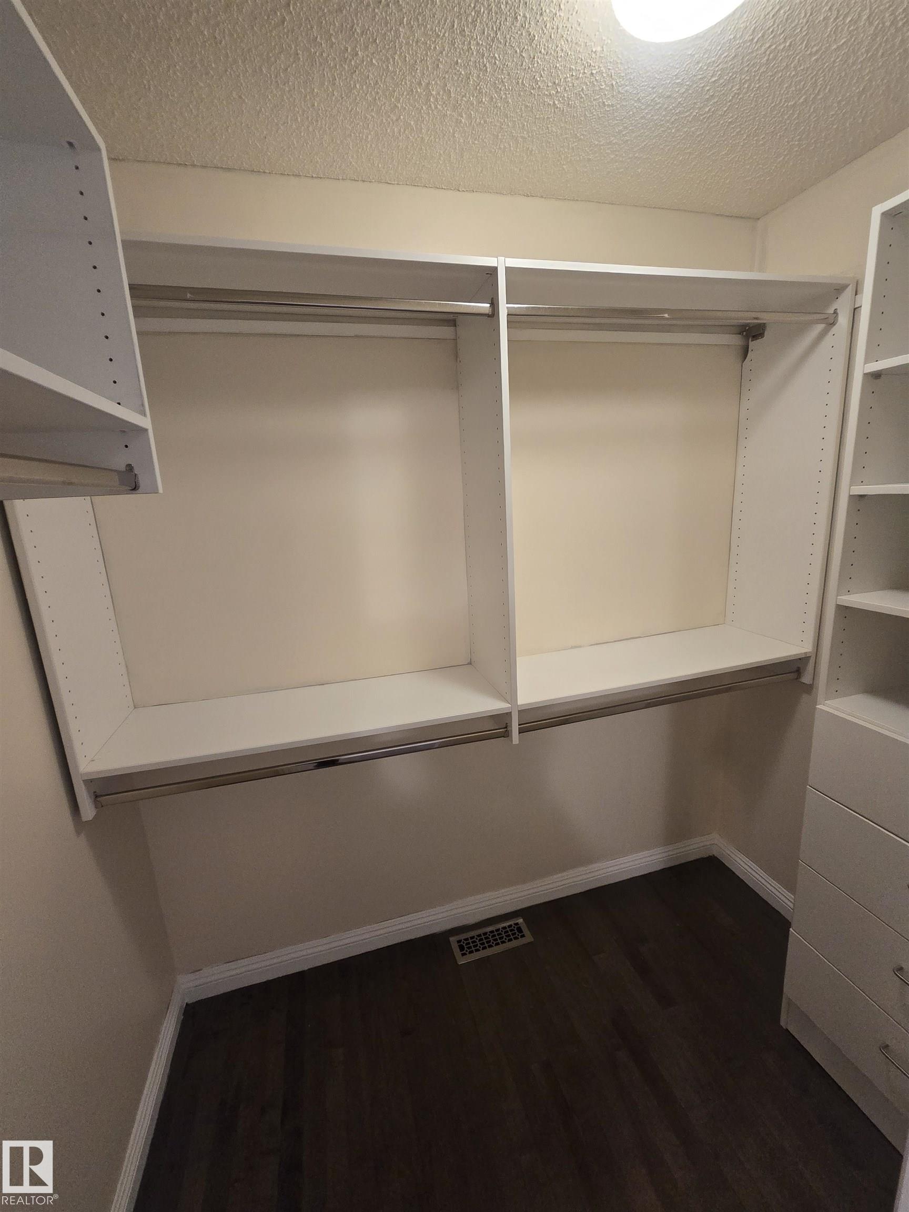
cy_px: 606
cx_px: 454
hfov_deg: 89.9
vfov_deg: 106.2
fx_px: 455
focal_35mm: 13
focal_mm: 2.2
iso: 400
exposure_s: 1/60
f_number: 2.2
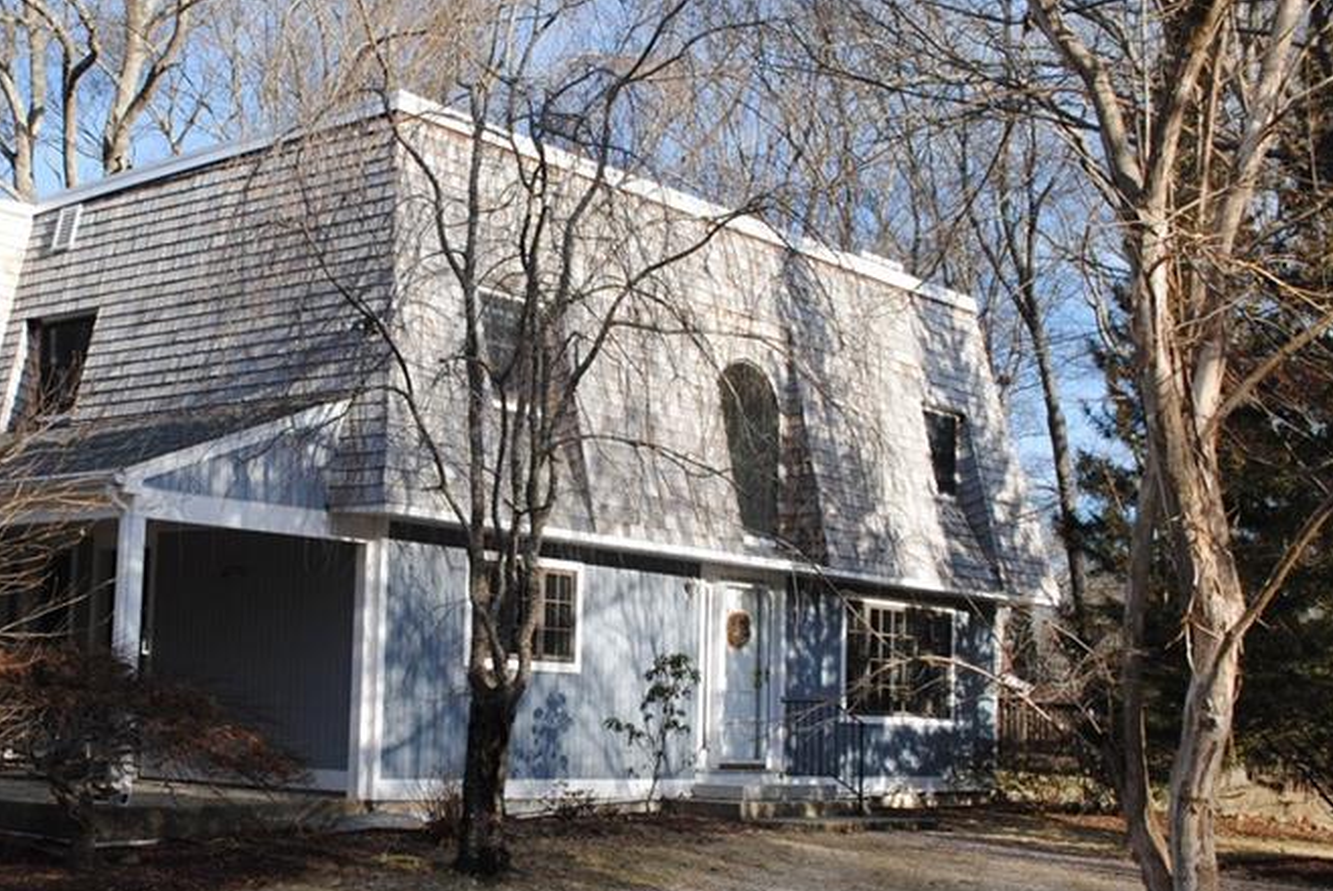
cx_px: 468
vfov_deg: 24.2
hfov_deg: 35.3
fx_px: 2075
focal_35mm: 56
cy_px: 460
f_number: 7.1
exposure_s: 1/200
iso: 100
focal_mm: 24
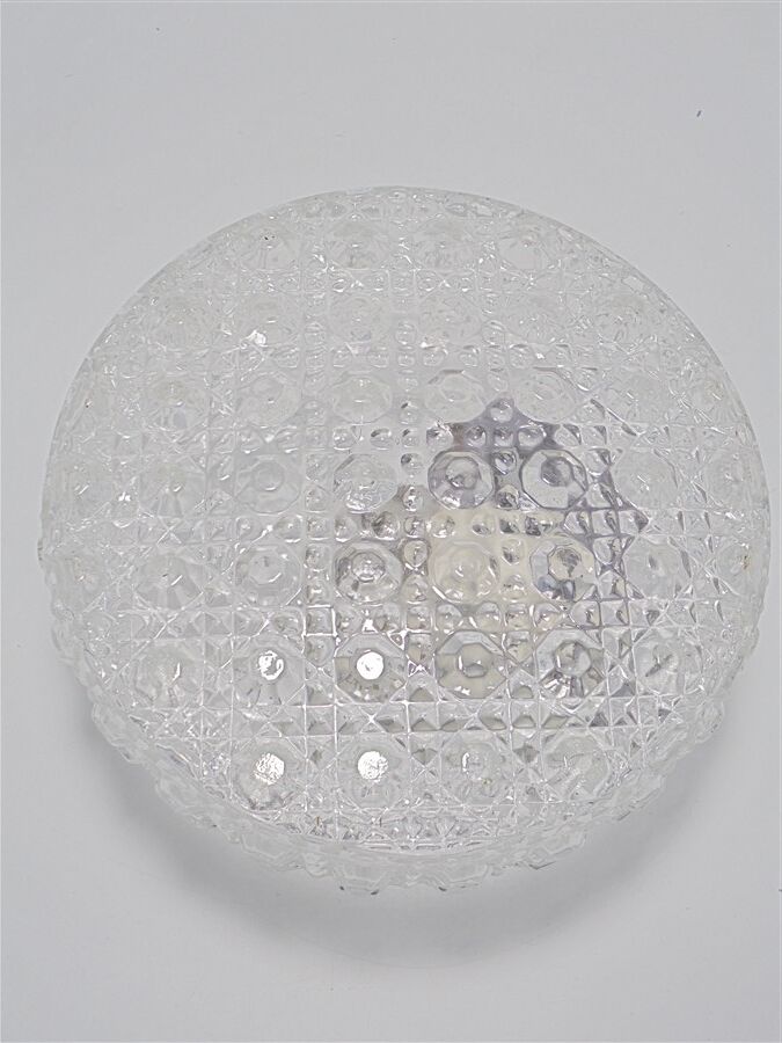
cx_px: 391
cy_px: 522
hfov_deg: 37.7
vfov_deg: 49.0
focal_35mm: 38
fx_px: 1145
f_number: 4.2
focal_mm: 6.9
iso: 100
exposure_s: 1/60
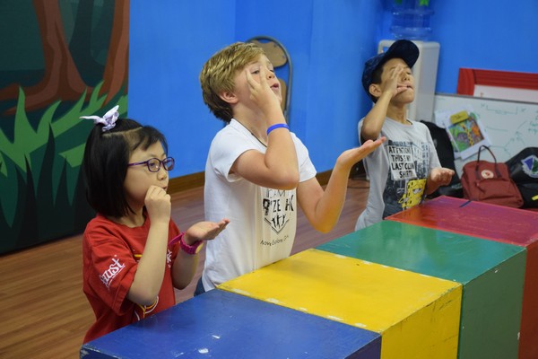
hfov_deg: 31.9
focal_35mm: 63
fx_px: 941
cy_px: 180
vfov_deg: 21.6
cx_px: 269
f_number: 4.5
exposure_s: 1/60
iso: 1800
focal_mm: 42
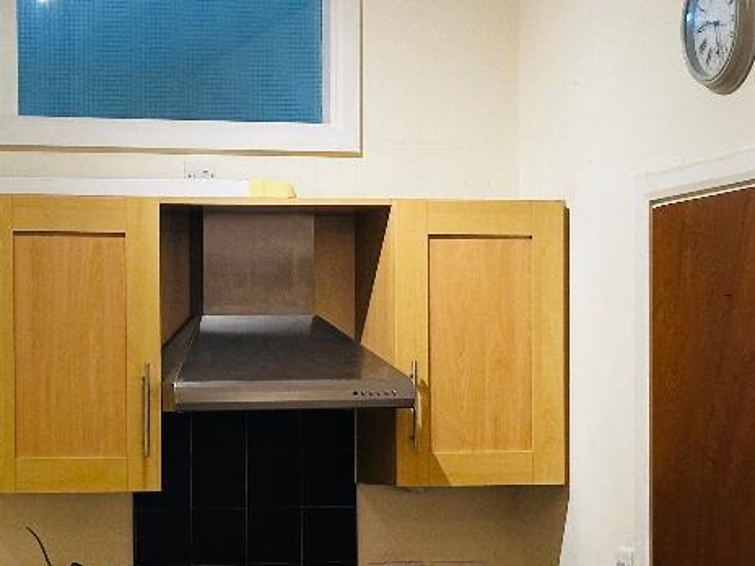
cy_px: 454
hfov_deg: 18.4
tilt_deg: -0.8
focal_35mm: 106
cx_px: 184
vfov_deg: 13.9
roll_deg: +0.7
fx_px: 2312
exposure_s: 1/50
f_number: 1.78
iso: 250
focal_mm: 6.86
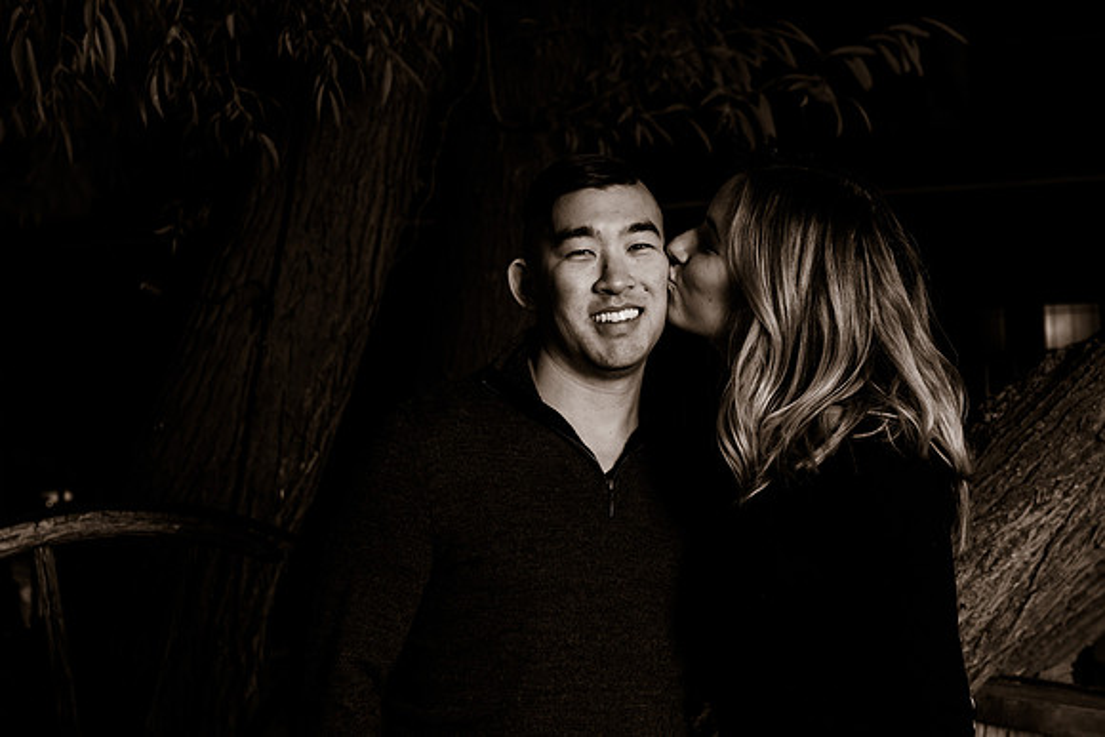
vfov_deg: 16.6
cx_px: 650
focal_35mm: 82
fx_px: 2530
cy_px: 311
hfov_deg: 24.6
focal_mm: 70
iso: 400
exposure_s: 1/160
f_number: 8
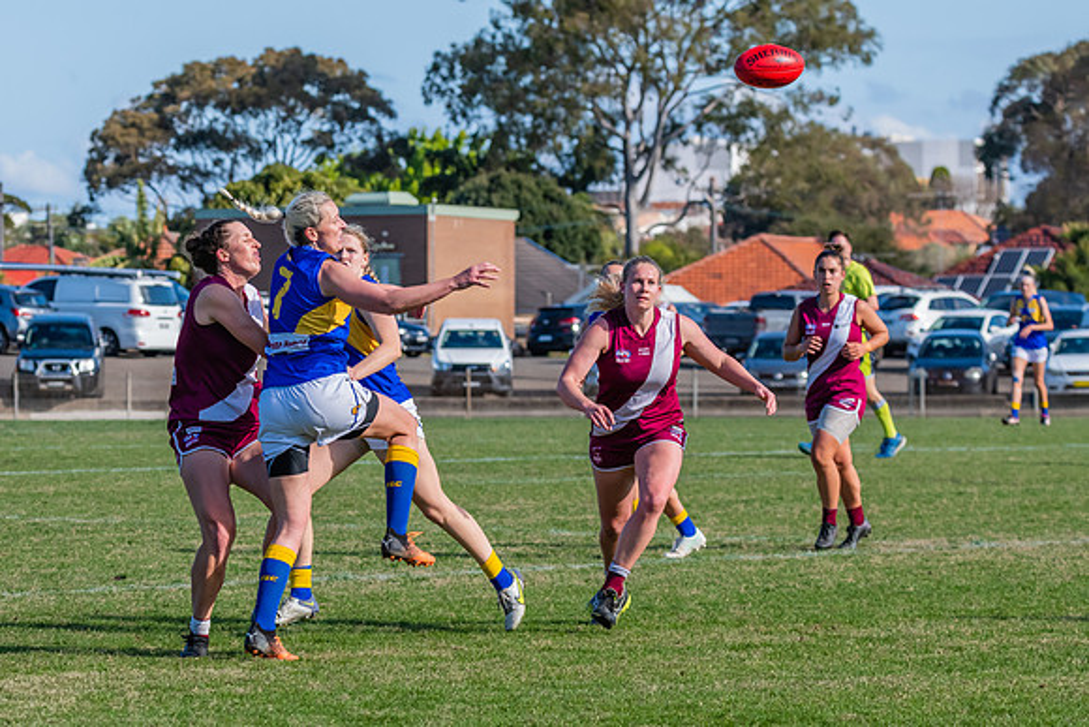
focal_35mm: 234
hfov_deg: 8.8
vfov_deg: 5.9
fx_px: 7090
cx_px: 338
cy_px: 377
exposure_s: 1/1600
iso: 800
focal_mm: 170
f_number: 8
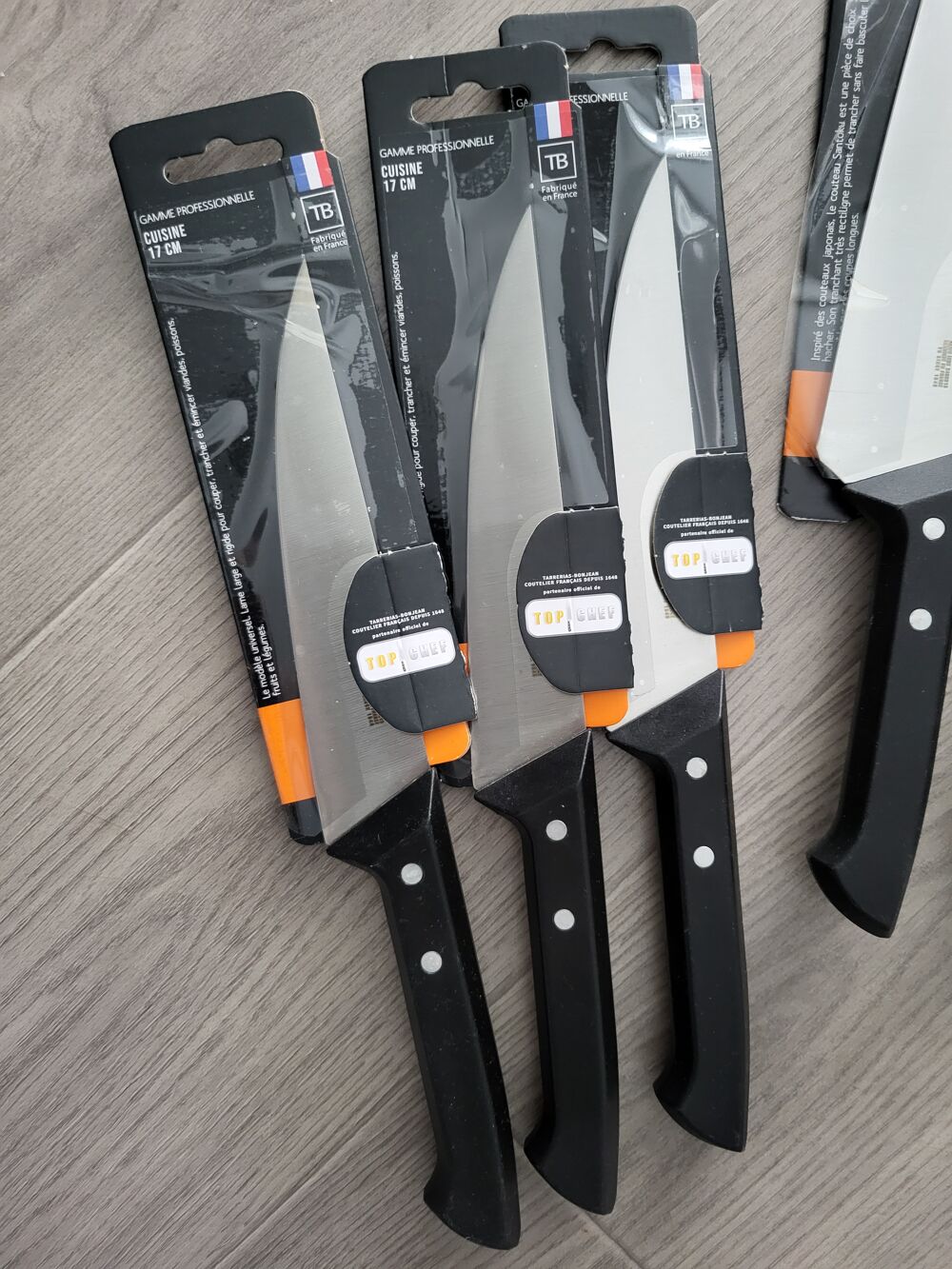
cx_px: 476
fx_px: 953
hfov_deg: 53.1
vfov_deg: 67.3
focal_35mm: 26
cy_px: 634
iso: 640
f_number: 1.8
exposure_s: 1/50
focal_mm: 5.4
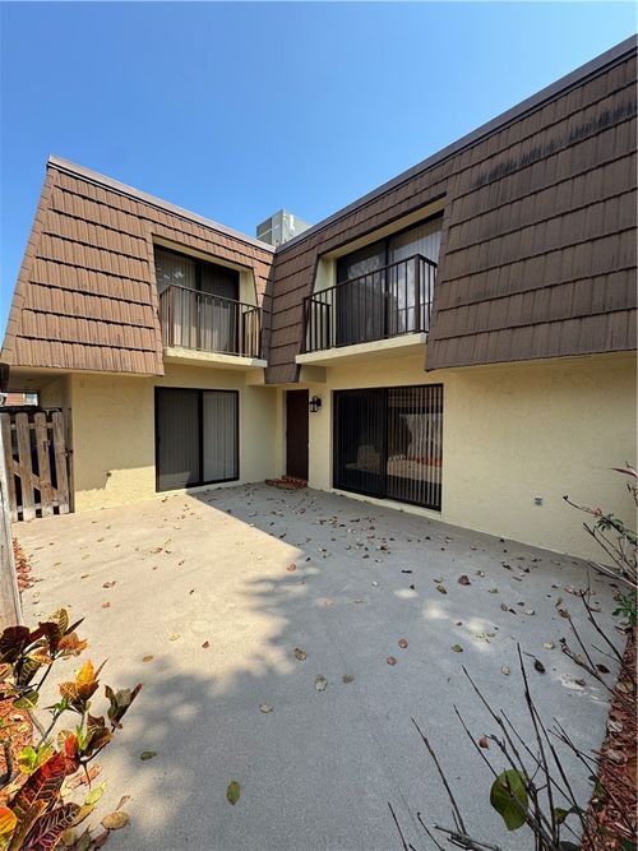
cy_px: 426
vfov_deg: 102.1
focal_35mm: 14
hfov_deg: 85.7
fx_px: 344
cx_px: 319
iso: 40
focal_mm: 2.22
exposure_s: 1/573
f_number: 2.2
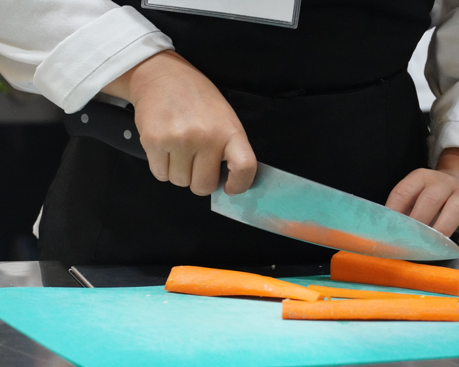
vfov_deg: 9.9
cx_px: 323
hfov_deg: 12.3
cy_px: 193
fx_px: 2129
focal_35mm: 157
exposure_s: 1/100
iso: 6400
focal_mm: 73
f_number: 5.6
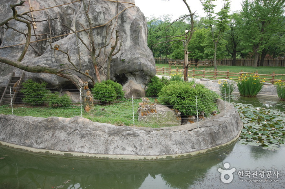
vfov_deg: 43.5
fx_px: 237
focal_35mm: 30
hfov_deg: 62.0
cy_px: 94
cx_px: 142
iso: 200
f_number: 5.6
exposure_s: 1/125
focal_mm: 20
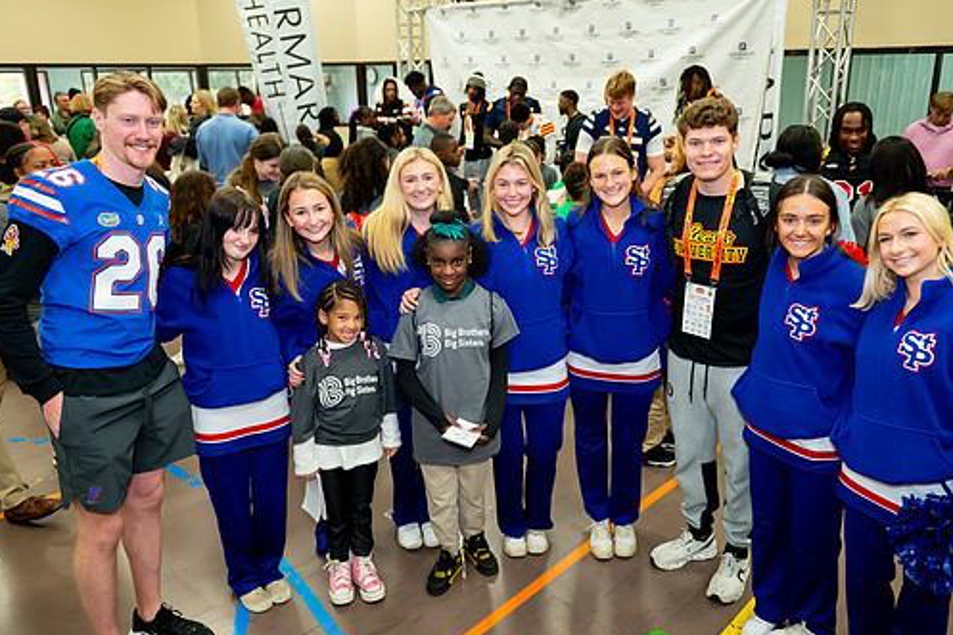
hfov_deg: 65.5
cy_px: 305
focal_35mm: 28
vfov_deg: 46.4
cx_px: 499
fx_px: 741
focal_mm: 24
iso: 1600
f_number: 2.8
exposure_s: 1/200
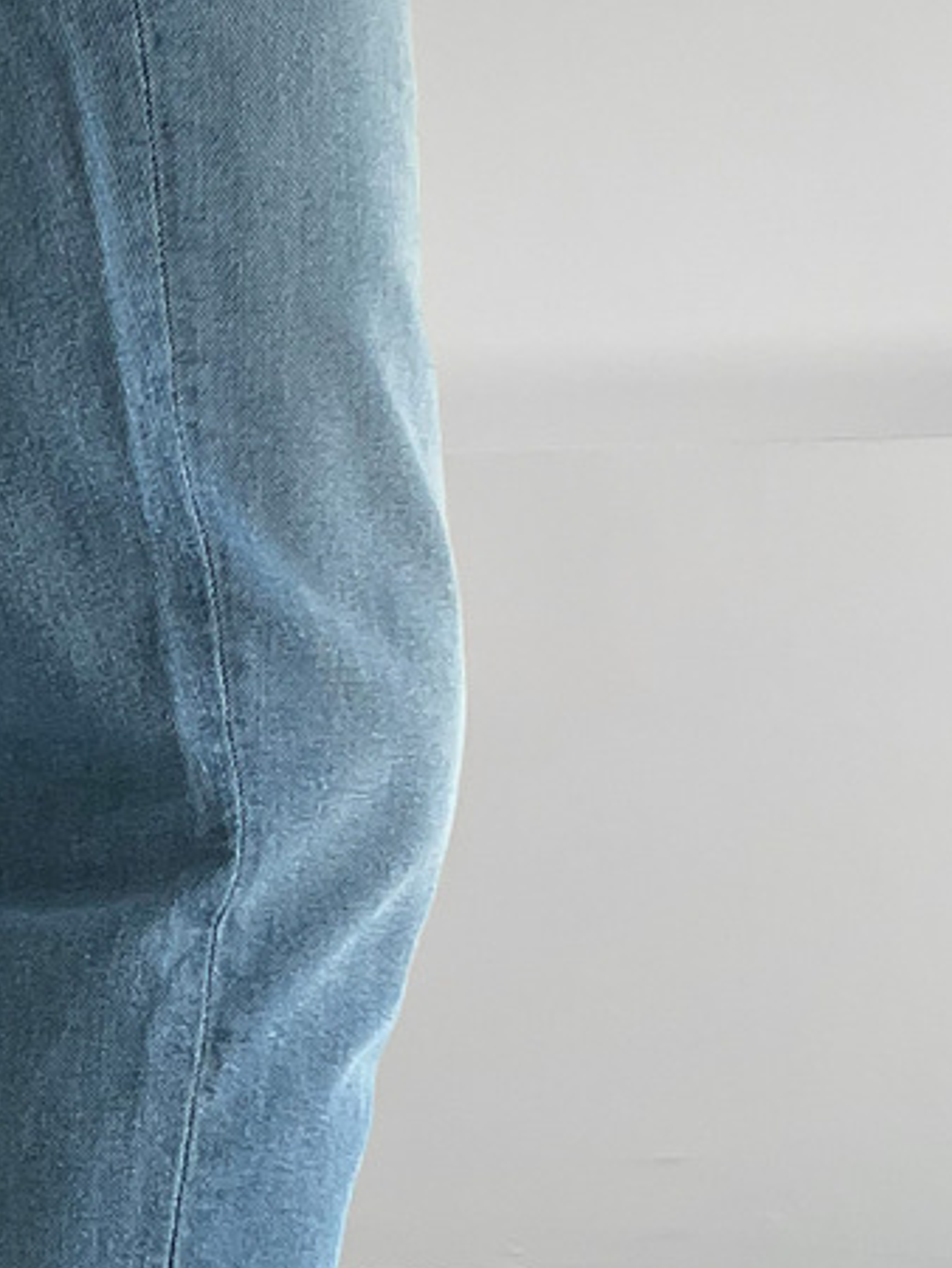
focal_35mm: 103
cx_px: -180
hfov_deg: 14.0
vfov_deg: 19.0
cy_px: 874
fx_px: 3773
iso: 16
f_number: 1.8
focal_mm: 3
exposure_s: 1/180
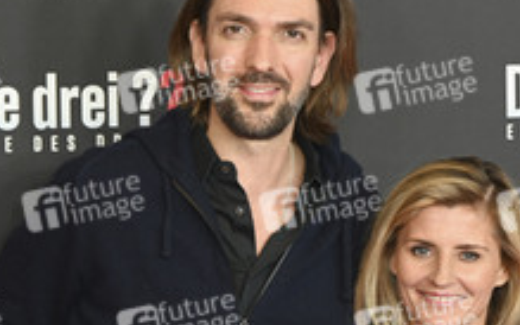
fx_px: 2920
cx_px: 353
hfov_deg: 10.2
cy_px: 263
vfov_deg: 6.4
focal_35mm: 206
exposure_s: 1/160
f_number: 6.3
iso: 1250
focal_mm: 98
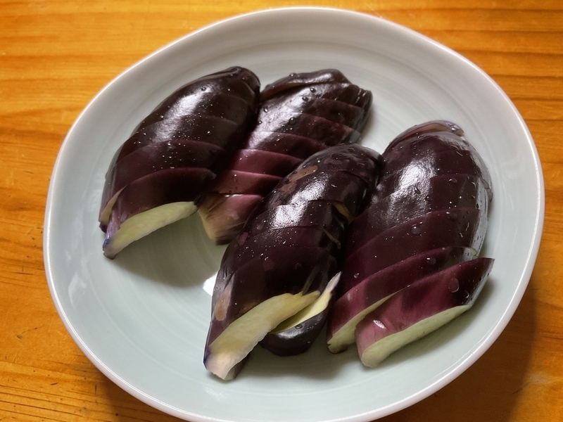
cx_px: 282
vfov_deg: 48.2
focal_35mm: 29
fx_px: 472
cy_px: 211
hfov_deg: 61.7
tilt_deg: -59.2
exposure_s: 1/50
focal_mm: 3
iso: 250
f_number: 1.8
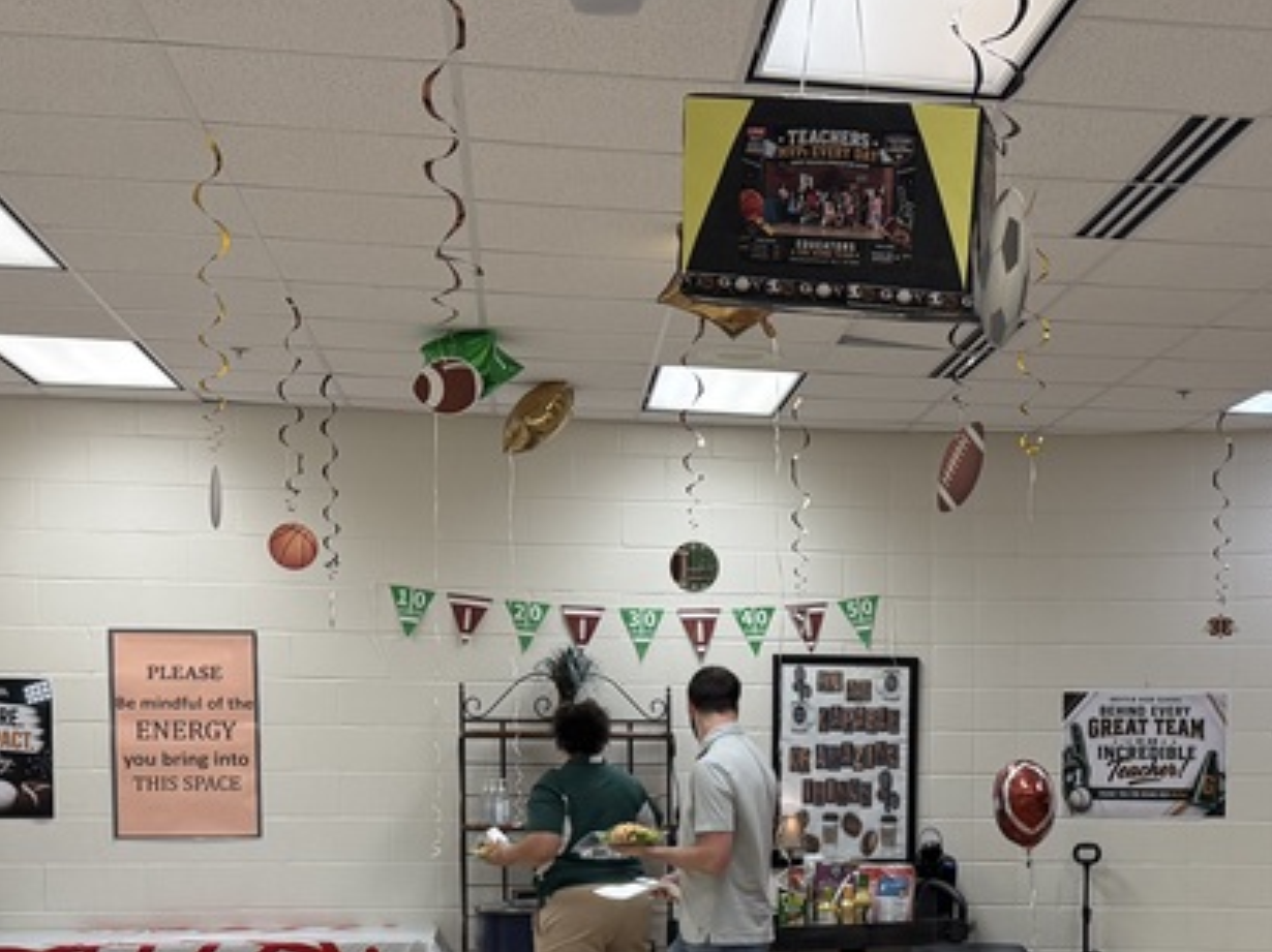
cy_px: 862
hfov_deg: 31.5
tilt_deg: -2.6
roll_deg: +0.9
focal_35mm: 60
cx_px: 987
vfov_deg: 23.7
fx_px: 2203
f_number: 1.78
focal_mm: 6.76
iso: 160
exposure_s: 1/120
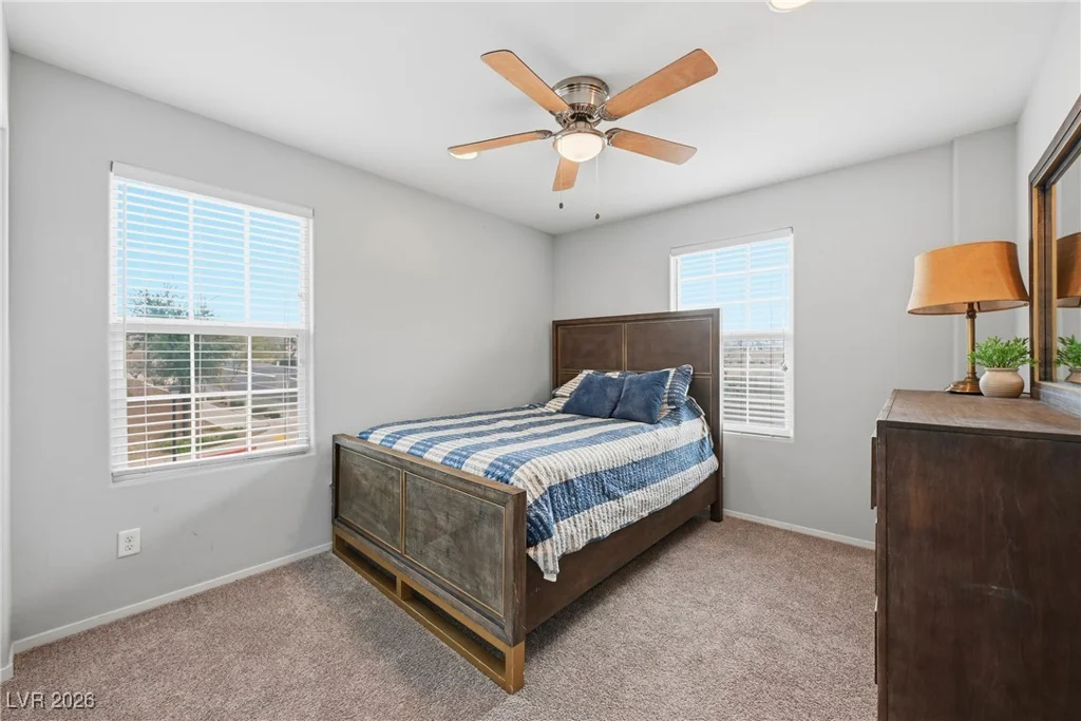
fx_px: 420
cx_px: 540
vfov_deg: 81.2
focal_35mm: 14
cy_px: 360
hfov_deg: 104.2
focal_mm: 14
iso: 800
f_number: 9
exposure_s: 1/400
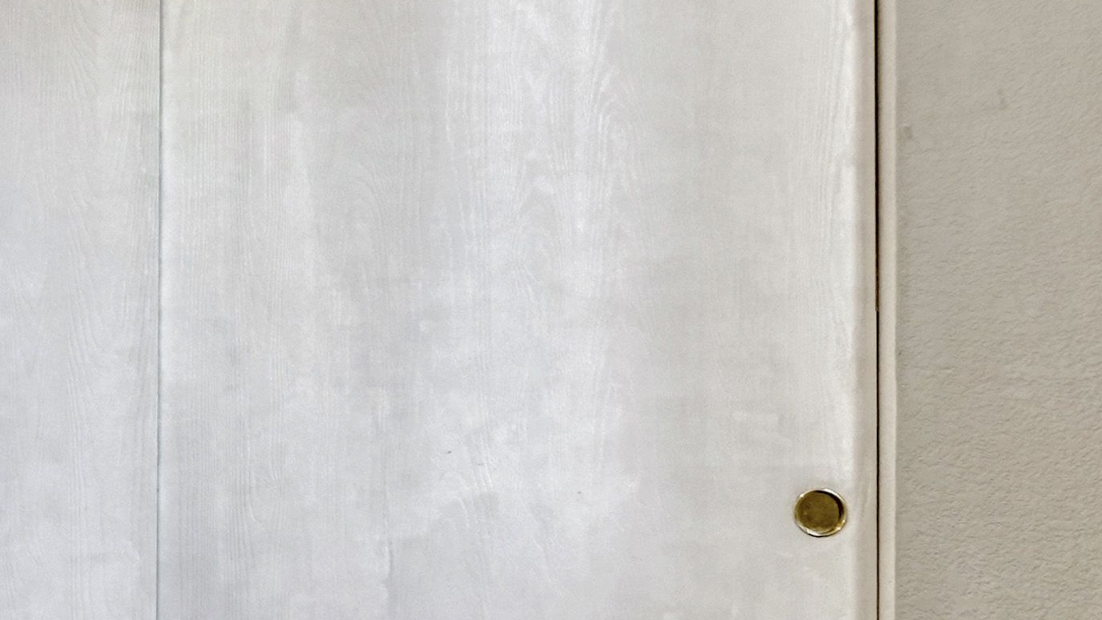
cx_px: -353
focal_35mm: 64
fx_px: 1870
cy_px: 415
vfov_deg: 18.8
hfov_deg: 27.2
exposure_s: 1/2.5
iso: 400
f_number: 8
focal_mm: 14
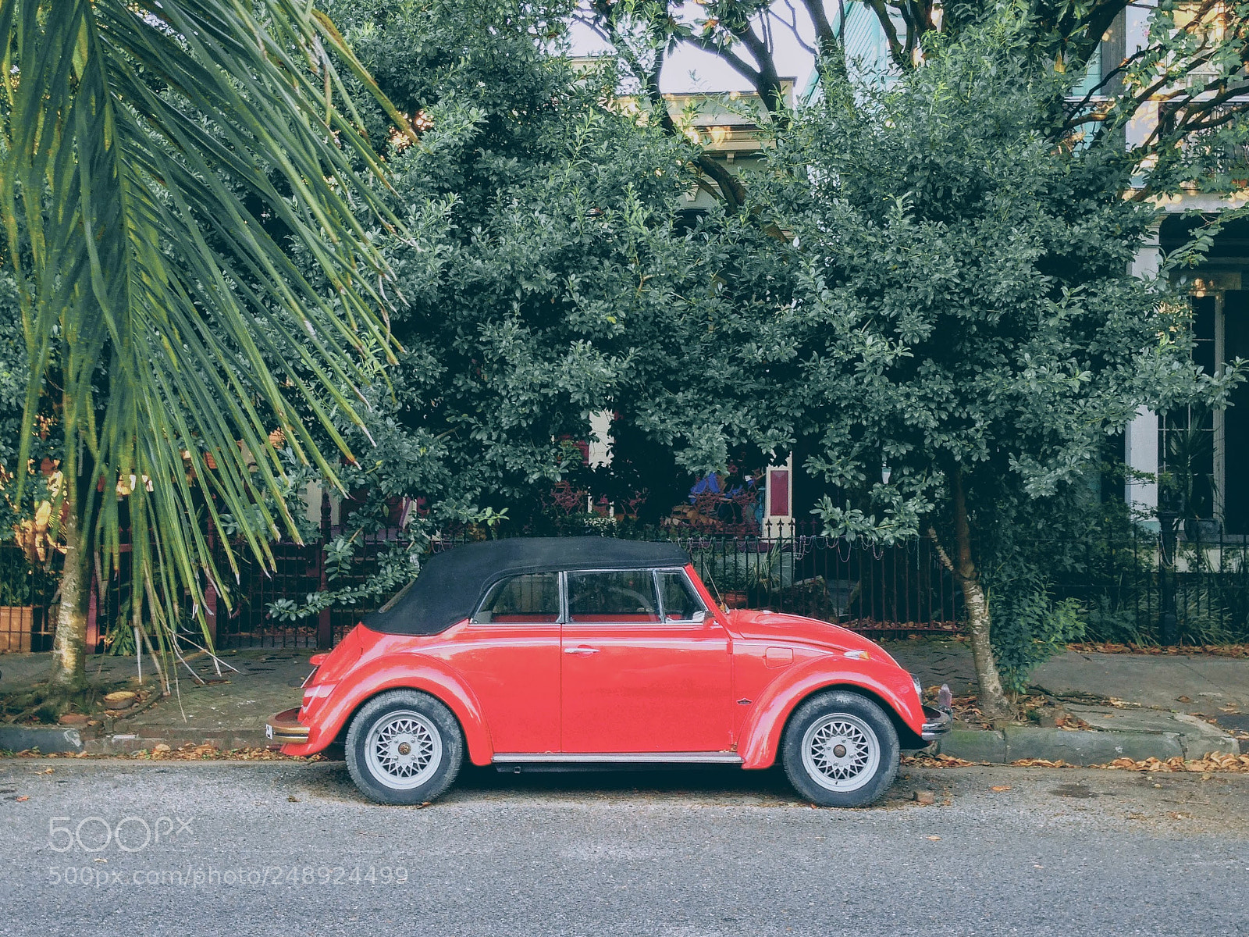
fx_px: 1191
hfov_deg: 55.4
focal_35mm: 33
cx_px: 624
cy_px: 468
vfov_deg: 42.9
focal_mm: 4.12
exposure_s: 1/40
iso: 50
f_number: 2.4
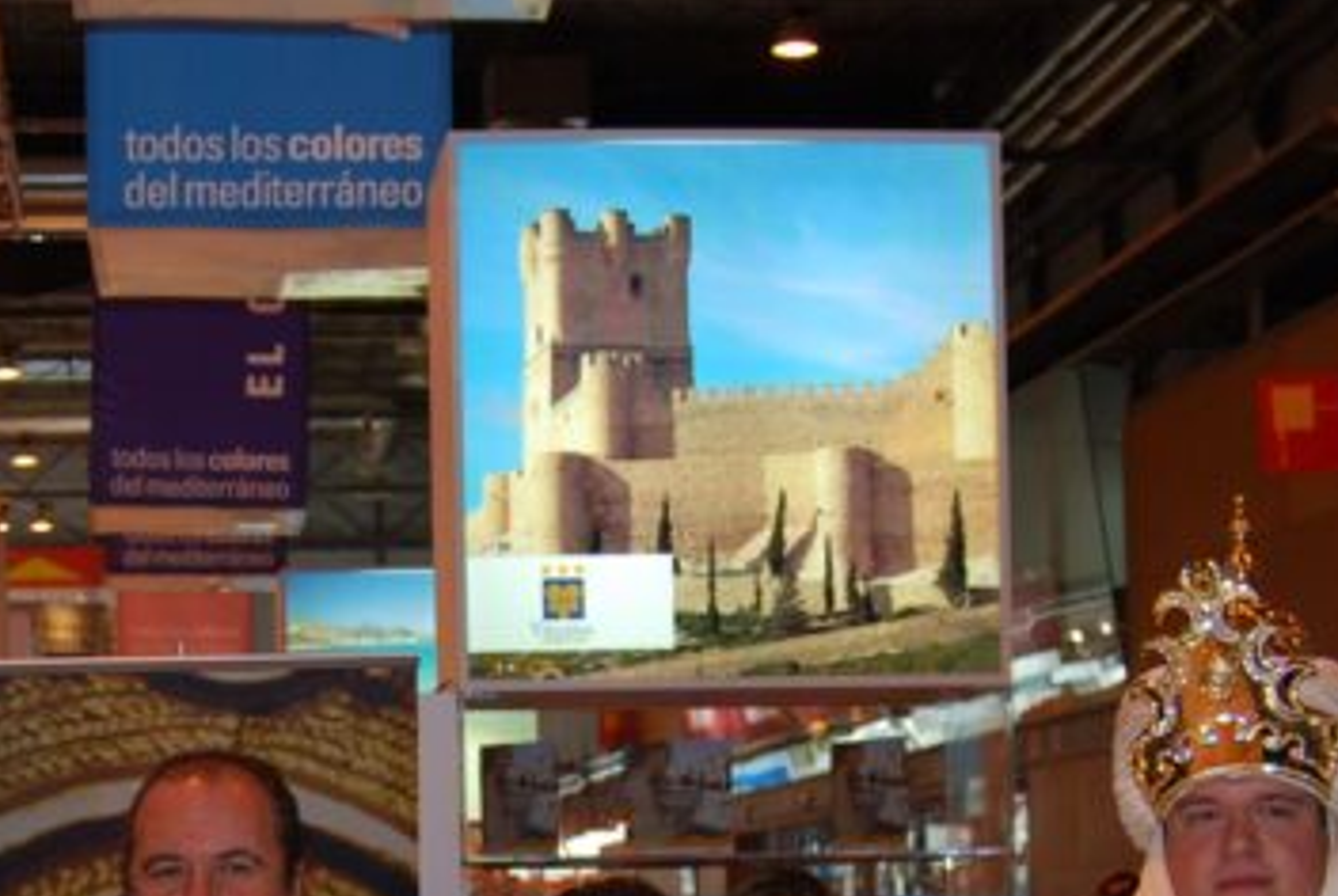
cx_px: 392
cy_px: 964
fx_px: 3351
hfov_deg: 22.4
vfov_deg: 14.9
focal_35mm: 90
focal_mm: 22
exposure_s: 1/60
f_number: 3.8
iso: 200
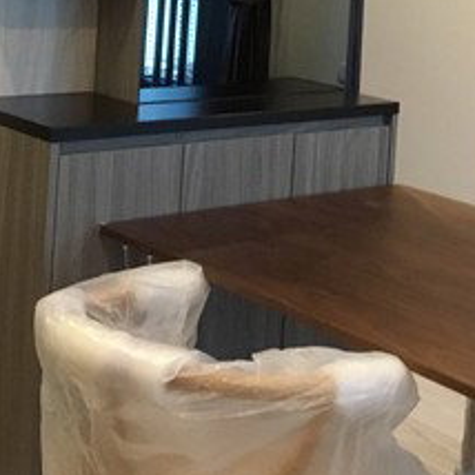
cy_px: -18
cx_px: 388
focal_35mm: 77
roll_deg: -2.6
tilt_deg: -4.2
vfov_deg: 21.6
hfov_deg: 22.1
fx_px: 1195
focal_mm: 3.3
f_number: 2.4
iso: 200
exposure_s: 1/25
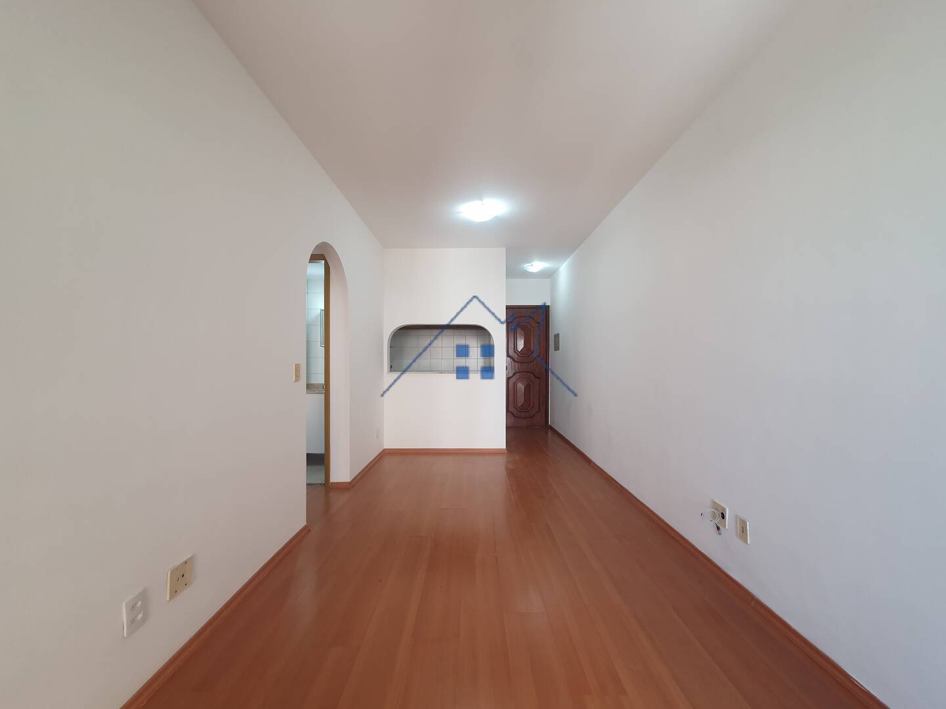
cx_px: 473
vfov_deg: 89.9
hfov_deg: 106.2
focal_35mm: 13
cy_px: 354
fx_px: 355
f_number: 2.2
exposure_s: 1/60
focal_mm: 1.8
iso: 80
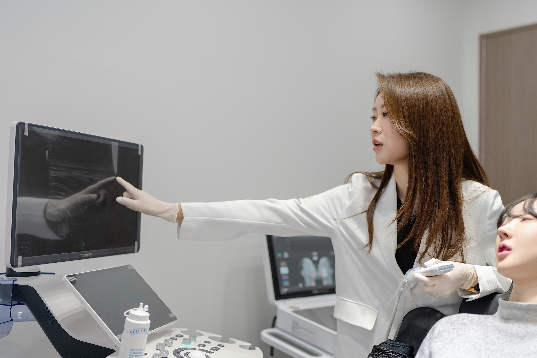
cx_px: 323
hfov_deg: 45.2
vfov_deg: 31.2
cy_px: 189
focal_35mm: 43
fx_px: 641
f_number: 1.4
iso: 100
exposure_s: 1/250
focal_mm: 35
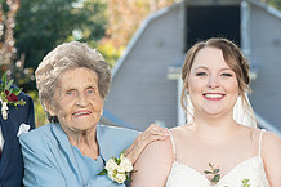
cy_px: 125
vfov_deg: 4.7
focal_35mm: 293
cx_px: 195
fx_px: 2285
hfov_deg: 7.0
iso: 200
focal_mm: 97
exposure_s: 1/200
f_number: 5.6
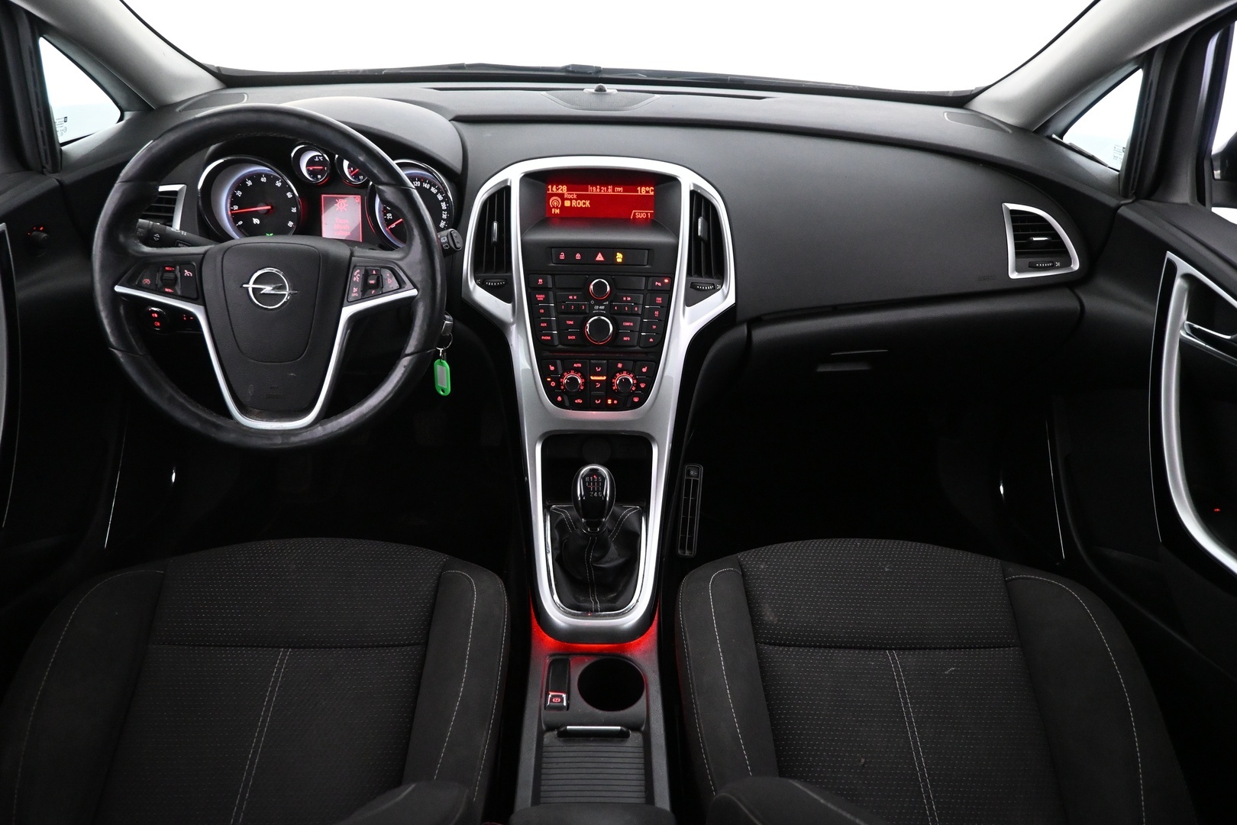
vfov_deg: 53.1
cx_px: 618
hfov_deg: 73.7
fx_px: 825
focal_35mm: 24
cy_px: 412
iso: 4000
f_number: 4
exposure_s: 1/40
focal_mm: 16
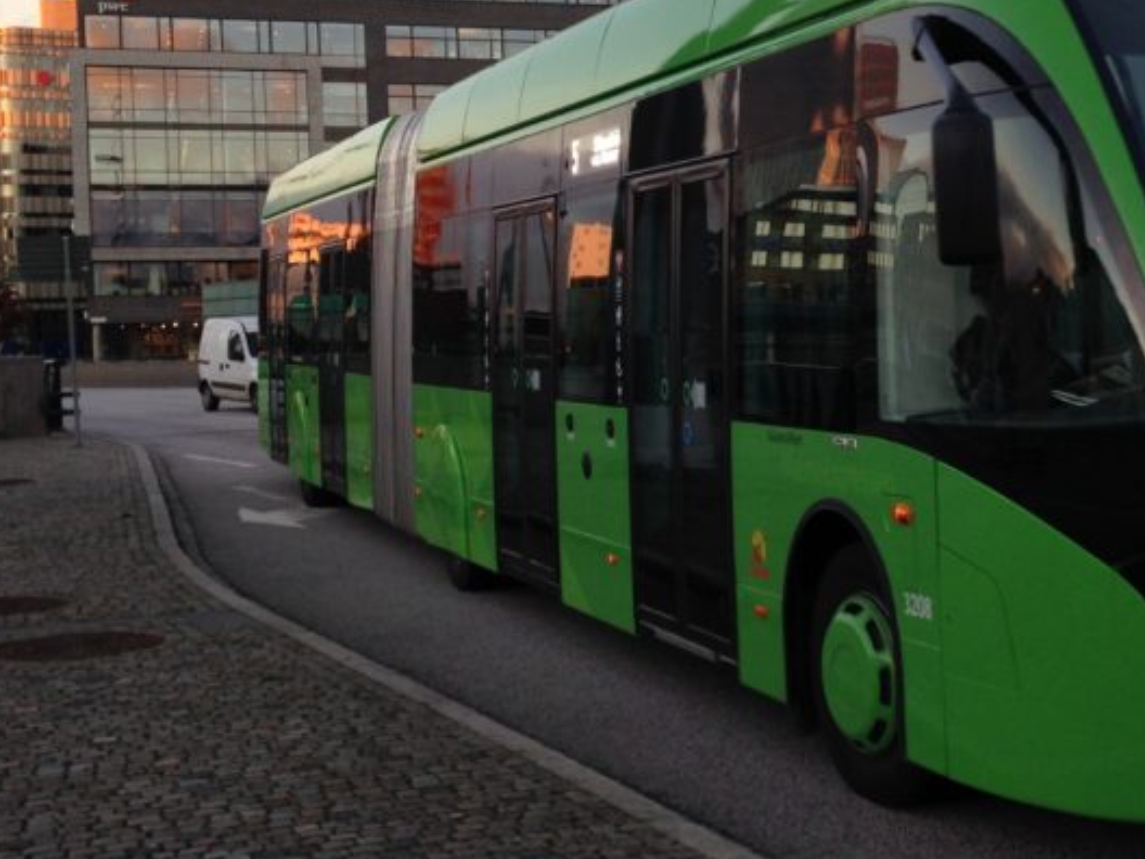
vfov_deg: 22.9
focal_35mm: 64
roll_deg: +1.5
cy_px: 375
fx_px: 2117
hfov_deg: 29.8
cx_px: 839
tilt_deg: -0.3
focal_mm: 4.12
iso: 50
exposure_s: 1/134
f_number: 2.4
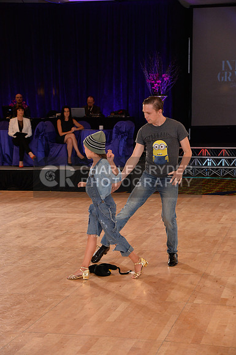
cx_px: 118
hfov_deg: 19.4
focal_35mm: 70
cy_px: 178
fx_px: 690
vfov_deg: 28.9
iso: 1600
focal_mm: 70
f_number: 5.6
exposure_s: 1/250
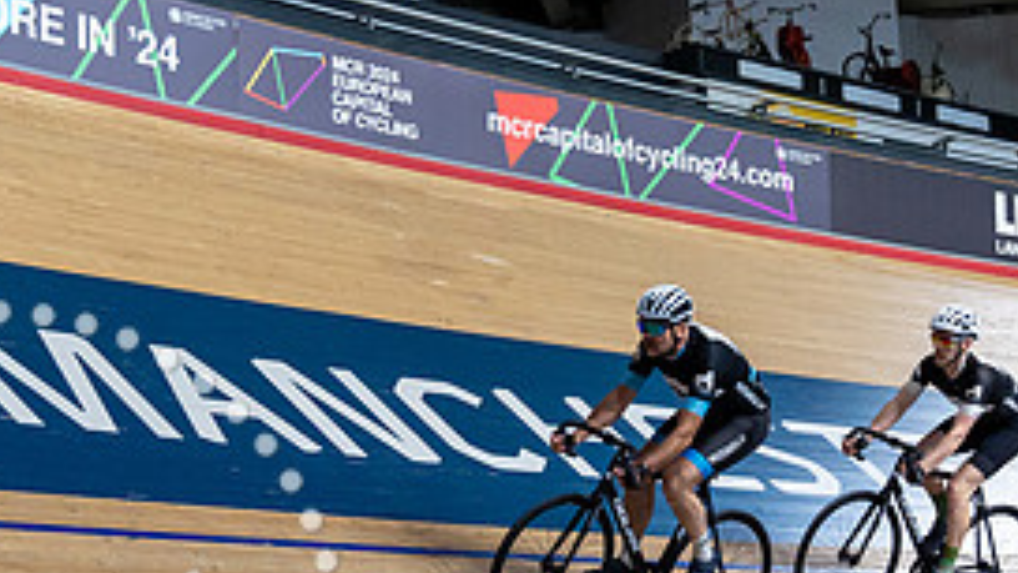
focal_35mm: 102
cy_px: 532
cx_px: 621
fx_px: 2753
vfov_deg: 11.8
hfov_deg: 20.9
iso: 2500
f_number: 2.8
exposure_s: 1/1000
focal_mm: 34
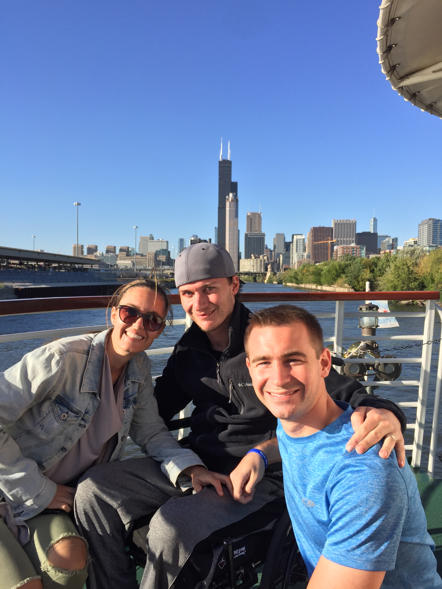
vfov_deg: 61.7
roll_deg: -0.4
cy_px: 294
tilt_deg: -1.9
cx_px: 221
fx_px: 494
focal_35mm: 29
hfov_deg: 48.2
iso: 32
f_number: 2.2
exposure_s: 1/1412
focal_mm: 4.15
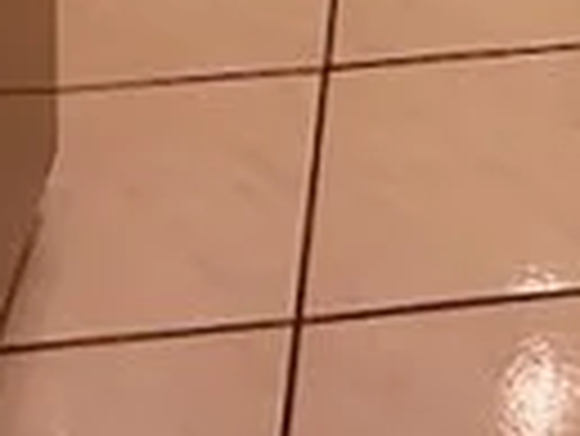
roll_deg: +0.7
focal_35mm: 111
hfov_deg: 16.8
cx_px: 728
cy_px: -1070
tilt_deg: -4.1
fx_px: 1862
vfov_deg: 9.1
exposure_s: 1/99
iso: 160
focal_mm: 2.22
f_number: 2.2
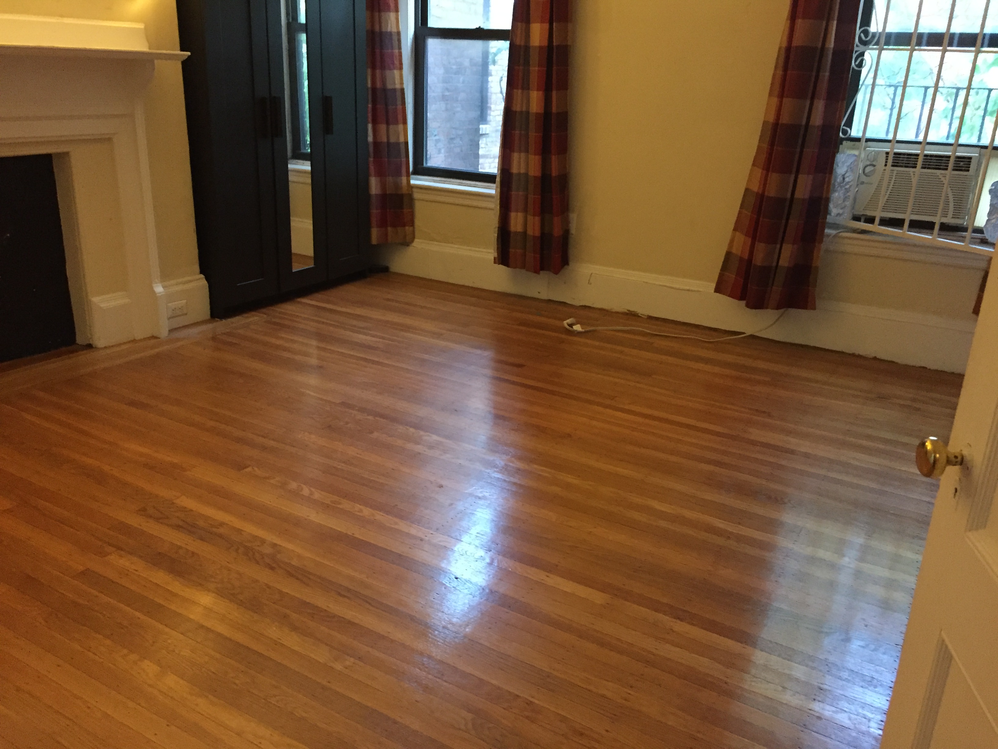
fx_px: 836
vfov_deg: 48.2
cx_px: 499
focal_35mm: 29
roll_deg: -3.0
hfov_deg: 61.7
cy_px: 374
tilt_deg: -19.0
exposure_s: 1/15
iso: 320
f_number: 2.2
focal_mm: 4.15
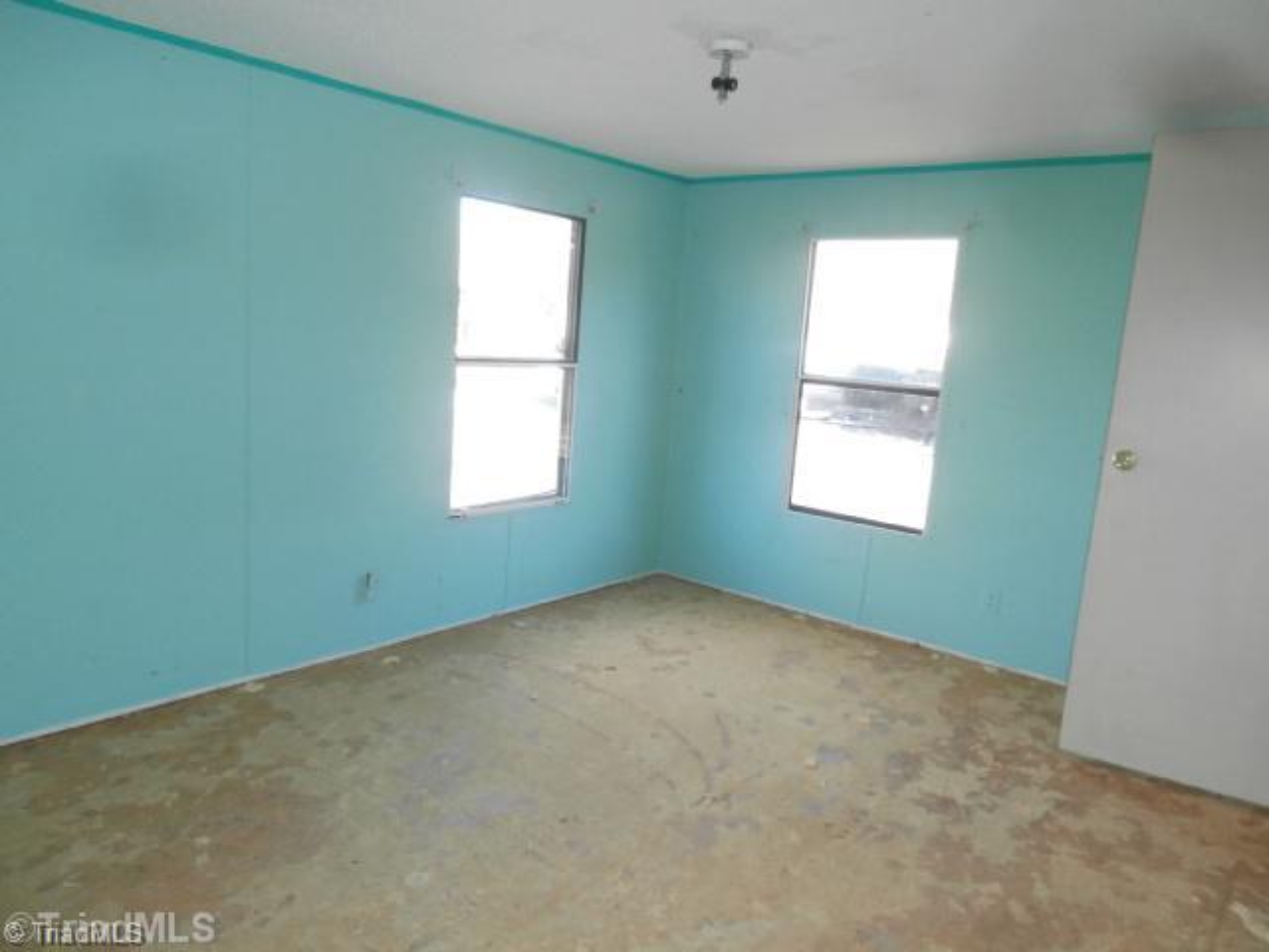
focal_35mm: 24
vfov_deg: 56.8
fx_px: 880
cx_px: 634
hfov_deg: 71.6
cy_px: 476
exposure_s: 1/30
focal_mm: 4.2
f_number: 3
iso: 200
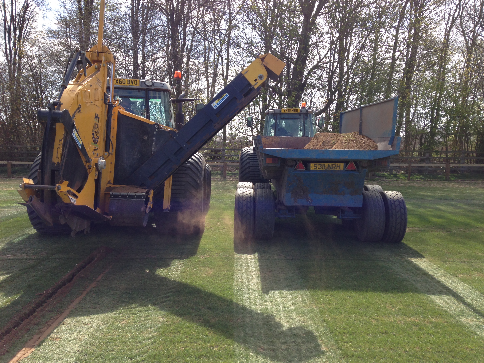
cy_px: 182
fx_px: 461
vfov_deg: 42.9
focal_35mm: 33
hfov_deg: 55.4
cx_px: 242
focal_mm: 4.13
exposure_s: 1/753
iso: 50
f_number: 2.4
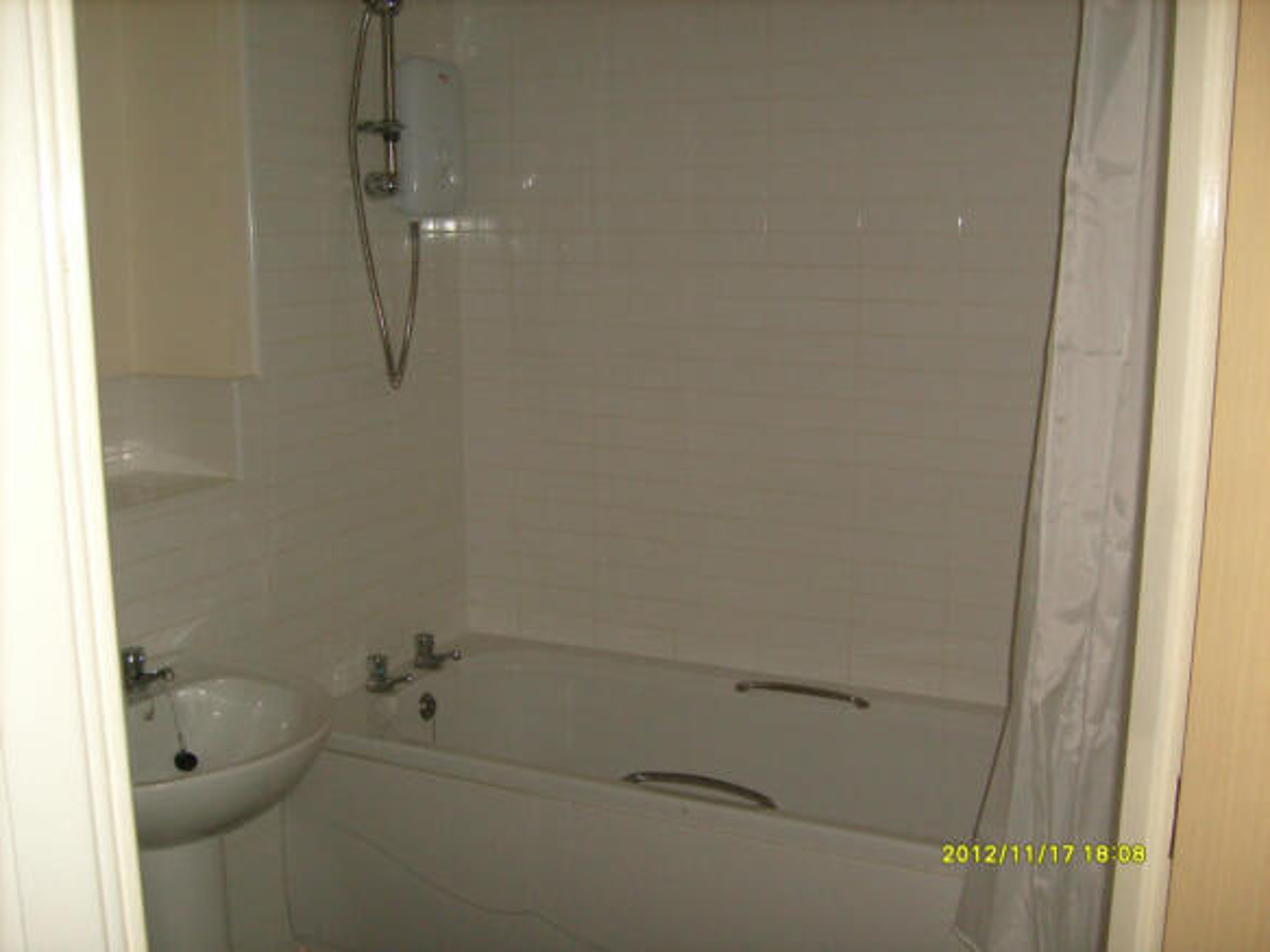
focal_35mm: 35
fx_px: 1284
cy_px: 476
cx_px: 635
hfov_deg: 52.6
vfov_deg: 40.7
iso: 100
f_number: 2.8
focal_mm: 5.8
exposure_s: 1/45
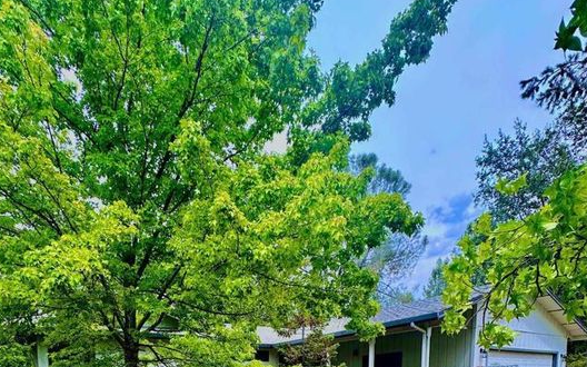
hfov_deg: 74.4
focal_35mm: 24
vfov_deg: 38.8
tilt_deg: -6.2
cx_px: 251
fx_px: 384
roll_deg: +0.5
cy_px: 431
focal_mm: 2.22
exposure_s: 1/449
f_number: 2.2
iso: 40
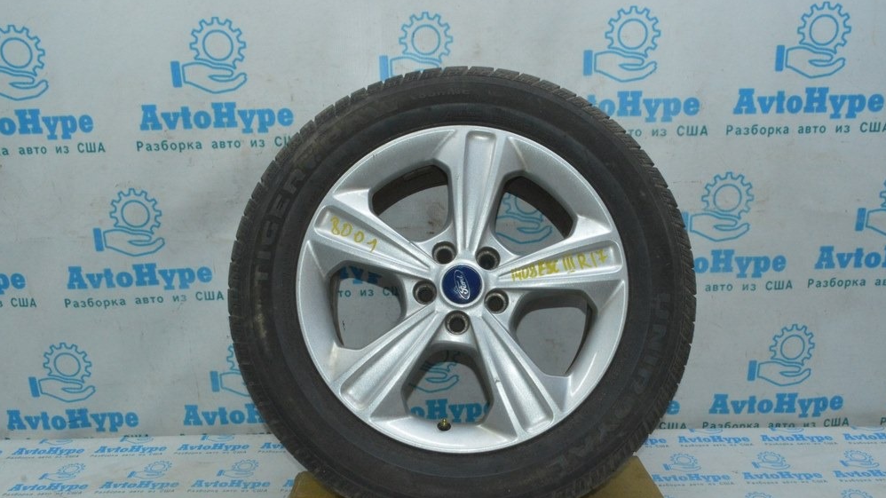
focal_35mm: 29
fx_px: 681
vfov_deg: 40.0
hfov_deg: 66.1
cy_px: 291
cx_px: 439
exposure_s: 1/40
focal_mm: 18
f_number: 20
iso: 3200
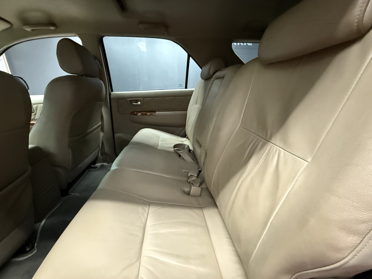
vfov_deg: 85.7
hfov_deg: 102.1
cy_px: 140
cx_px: 186
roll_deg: -0.2
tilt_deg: -18.0
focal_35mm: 14
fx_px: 150
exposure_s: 1/40
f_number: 2.2
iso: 1600
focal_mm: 2.22
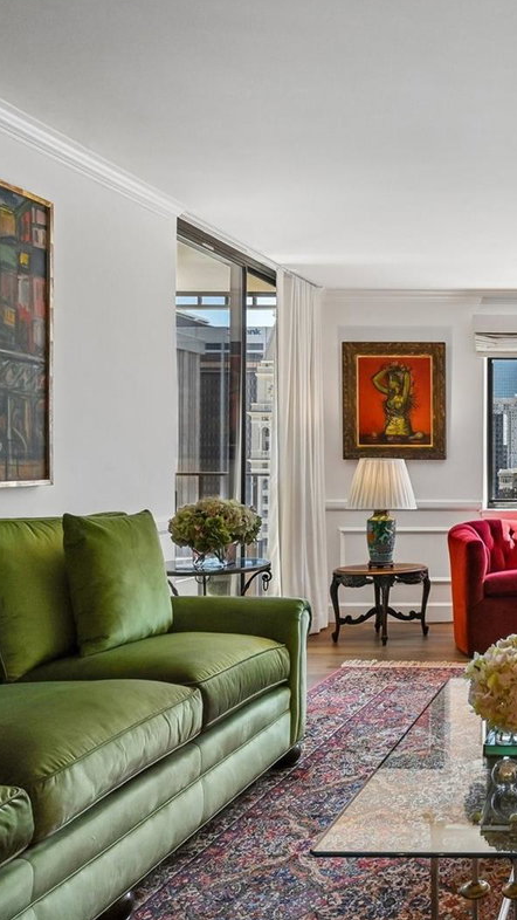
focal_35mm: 33
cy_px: 455
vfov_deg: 59.8
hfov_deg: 30.5
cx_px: 616
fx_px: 800
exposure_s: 1/250
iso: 400
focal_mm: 20.5
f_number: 10
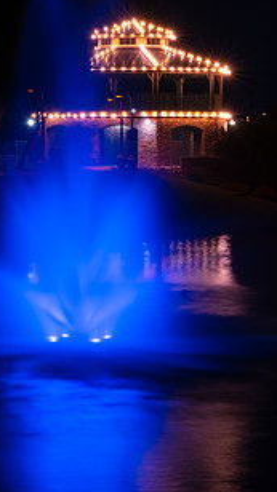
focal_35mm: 181
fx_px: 2366
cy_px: 172
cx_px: 26
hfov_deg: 6.7
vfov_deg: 11.9
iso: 100
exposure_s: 10
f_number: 20
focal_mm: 65
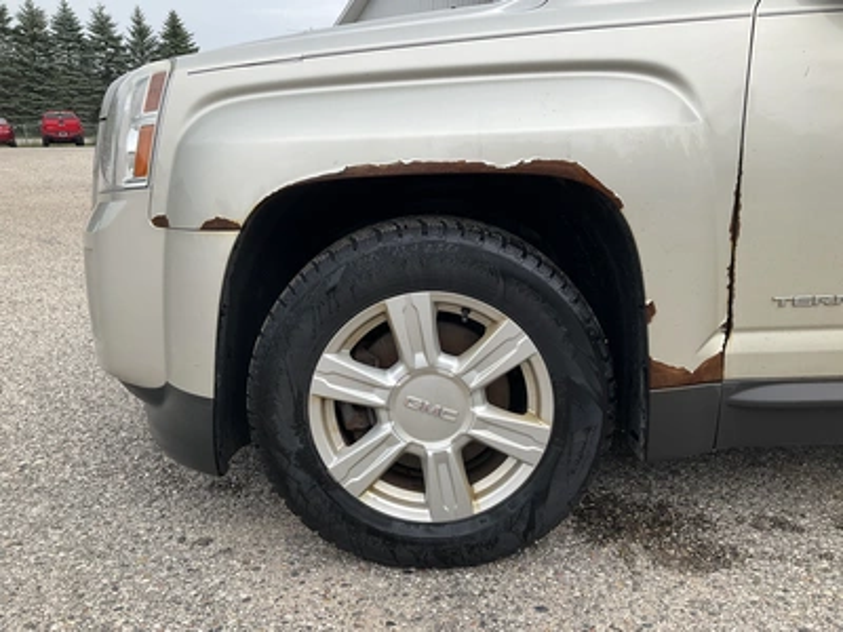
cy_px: 316
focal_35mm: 29
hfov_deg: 61.7
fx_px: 706
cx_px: 422
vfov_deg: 48.2
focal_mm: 3
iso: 25
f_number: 1.8
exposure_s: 1/580
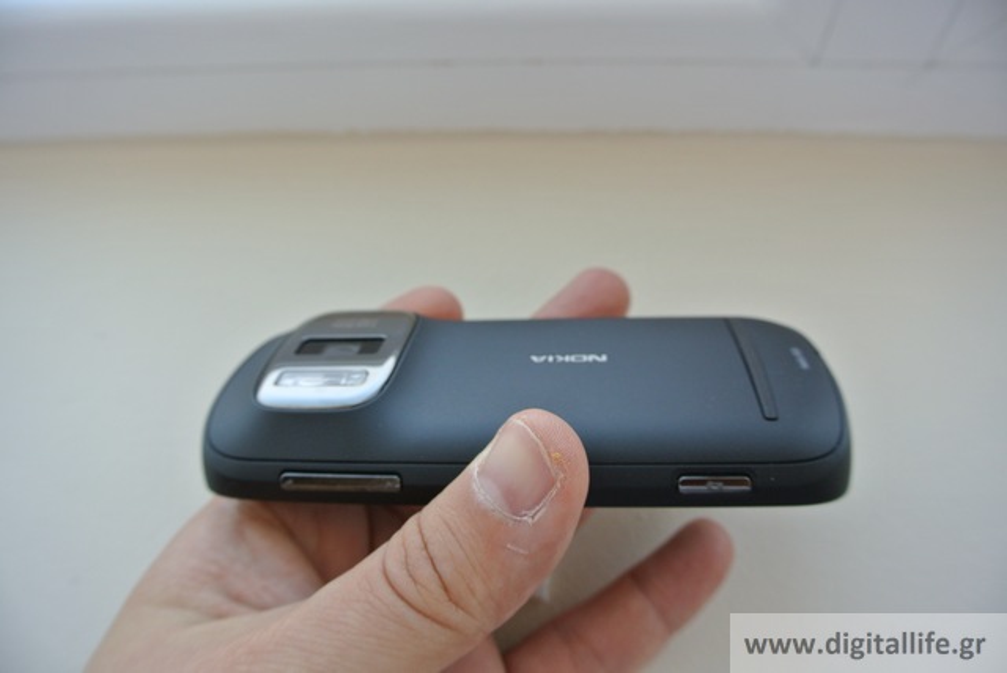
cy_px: 336
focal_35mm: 27
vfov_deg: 48.0
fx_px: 756
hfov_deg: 67.3
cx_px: 504
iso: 200
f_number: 5
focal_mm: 10
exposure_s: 1/125
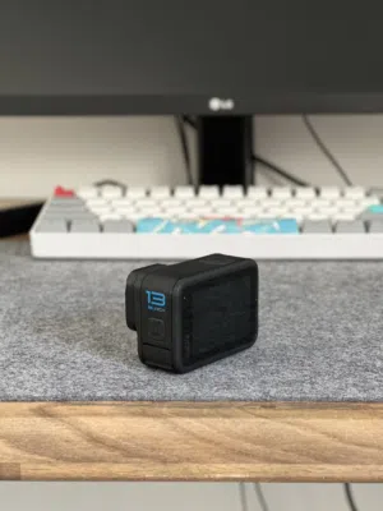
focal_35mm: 77
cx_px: 192
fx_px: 1136
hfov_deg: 19.1
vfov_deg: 25.3
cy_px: 256
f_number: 2.8
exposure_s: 1/40
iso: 400
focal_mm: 9
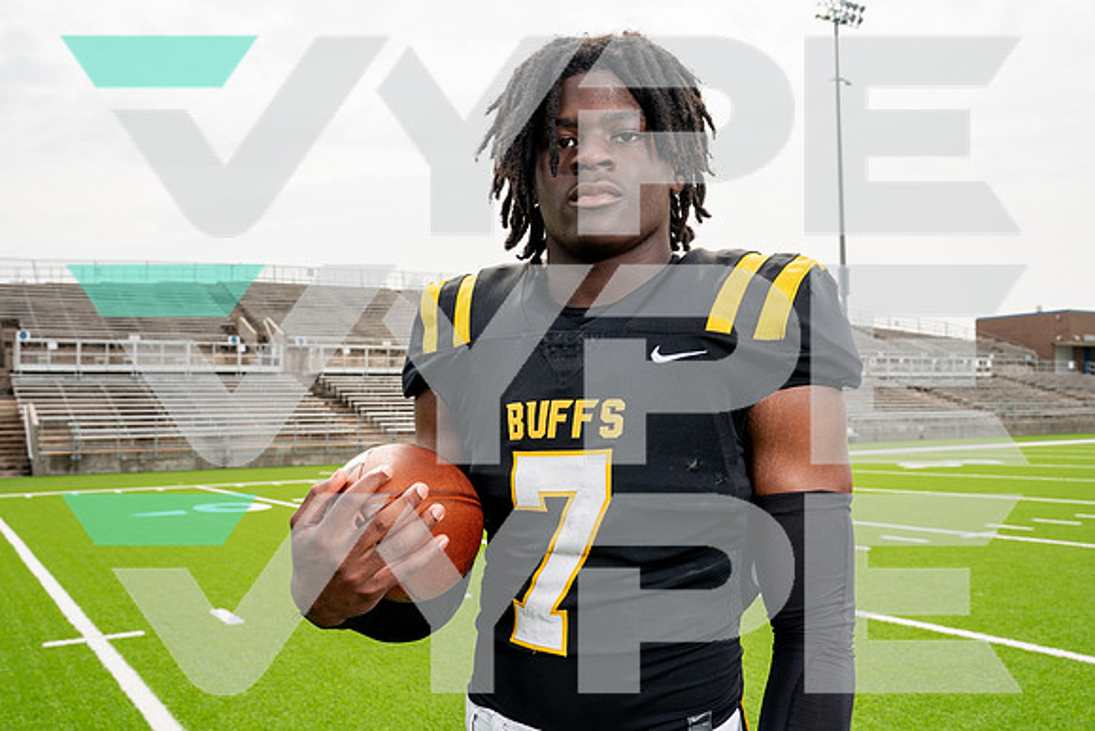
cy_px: 366
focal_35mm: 34
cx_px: 548
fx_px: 1034
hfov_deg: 55.8
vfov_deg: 38.9
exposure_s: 1/250
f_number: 8
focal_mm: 34
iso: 100
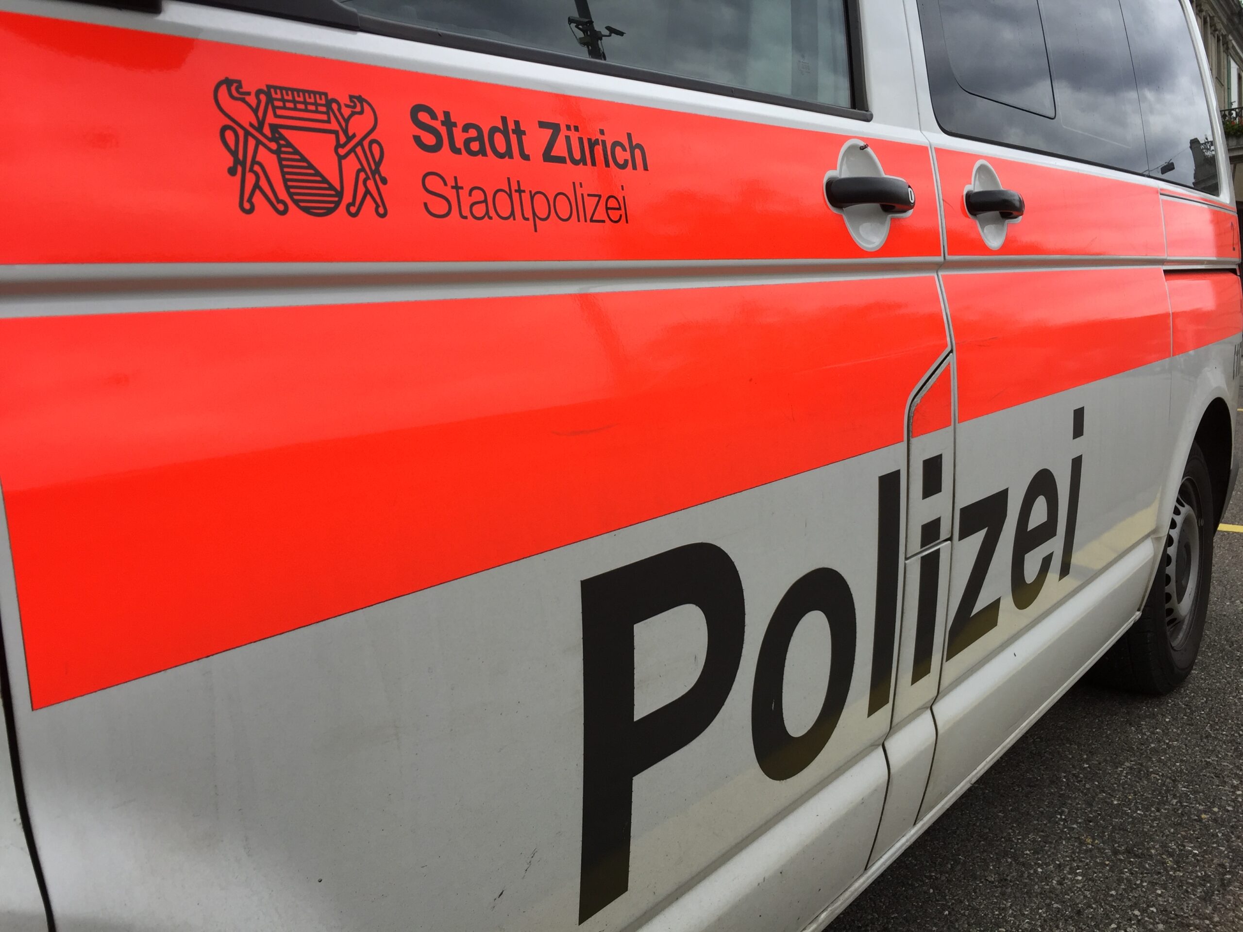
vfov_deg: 48.2
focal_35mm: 29
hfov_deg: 61.7
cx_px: 622
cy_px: 466
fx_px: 1041
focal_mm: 4.15
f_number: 2.2
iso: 32
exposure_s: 1/842
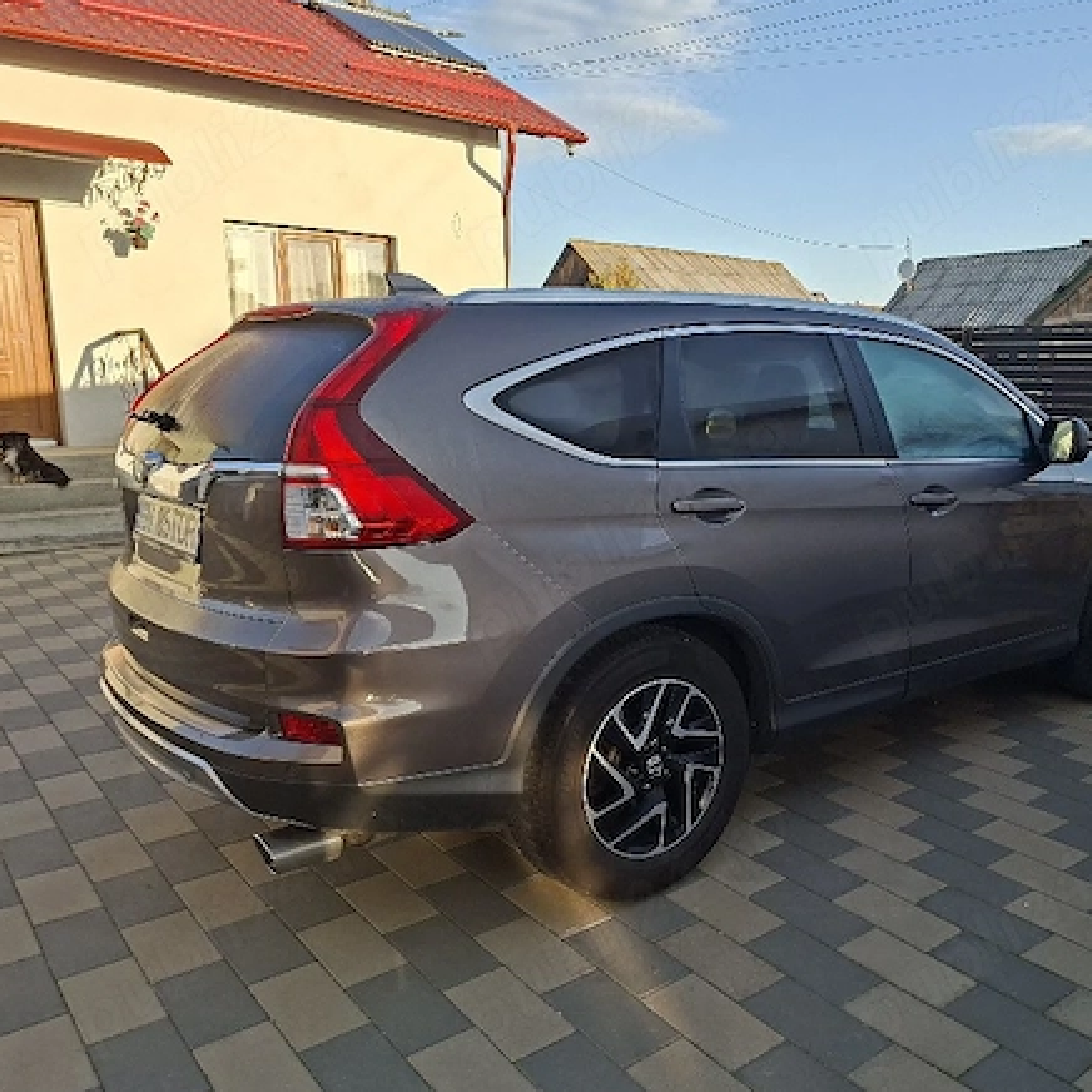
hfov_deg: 56.1
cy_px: 546
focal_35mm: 28
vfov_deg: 57.3
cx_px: 726
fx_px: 999
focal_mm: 5.54
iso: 40
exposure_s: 1/769
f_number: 1.8
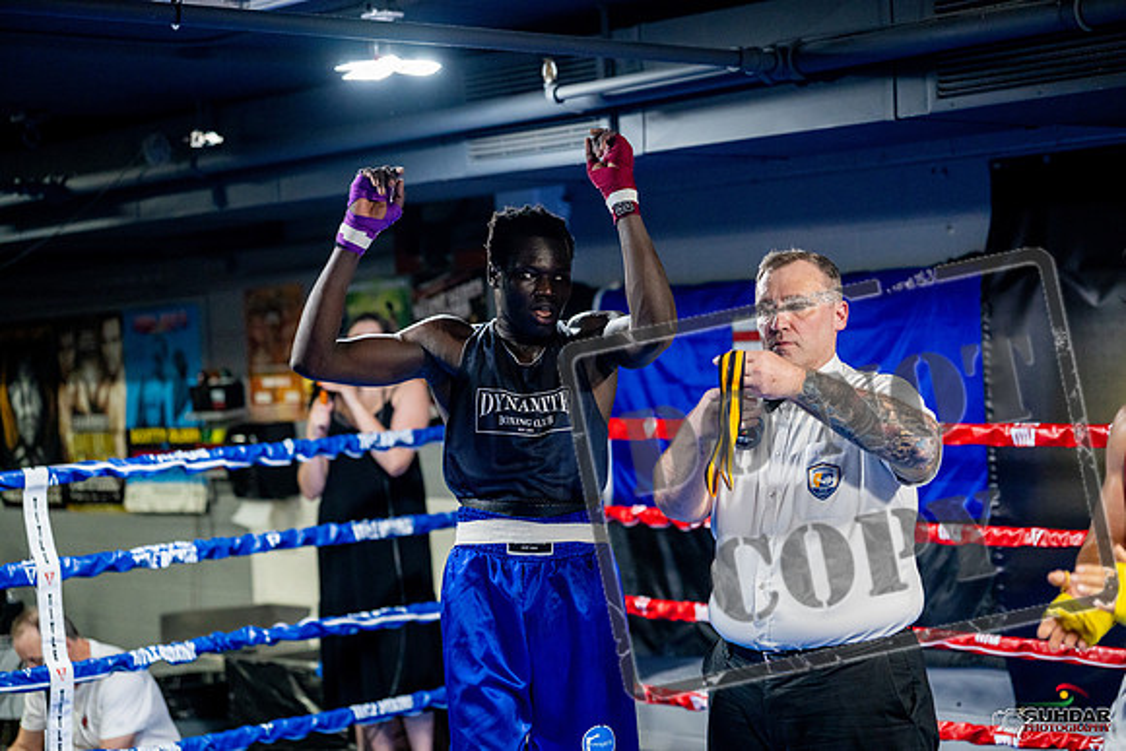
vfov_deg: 20.3
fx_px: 2096
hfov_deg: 30.1
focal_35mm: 67
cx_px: 563
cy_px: 376
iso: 4000
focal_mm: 67
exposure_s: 1/1000
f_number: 2
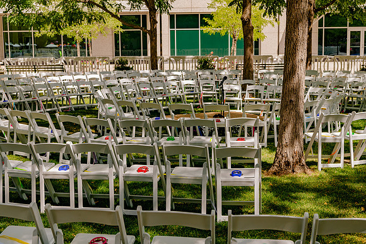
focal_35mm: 53
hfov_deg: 37.6
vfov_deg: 25.5
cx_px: 183
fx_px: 538
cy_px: 122
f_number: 8
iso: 320
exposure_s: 1/500
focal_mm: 52
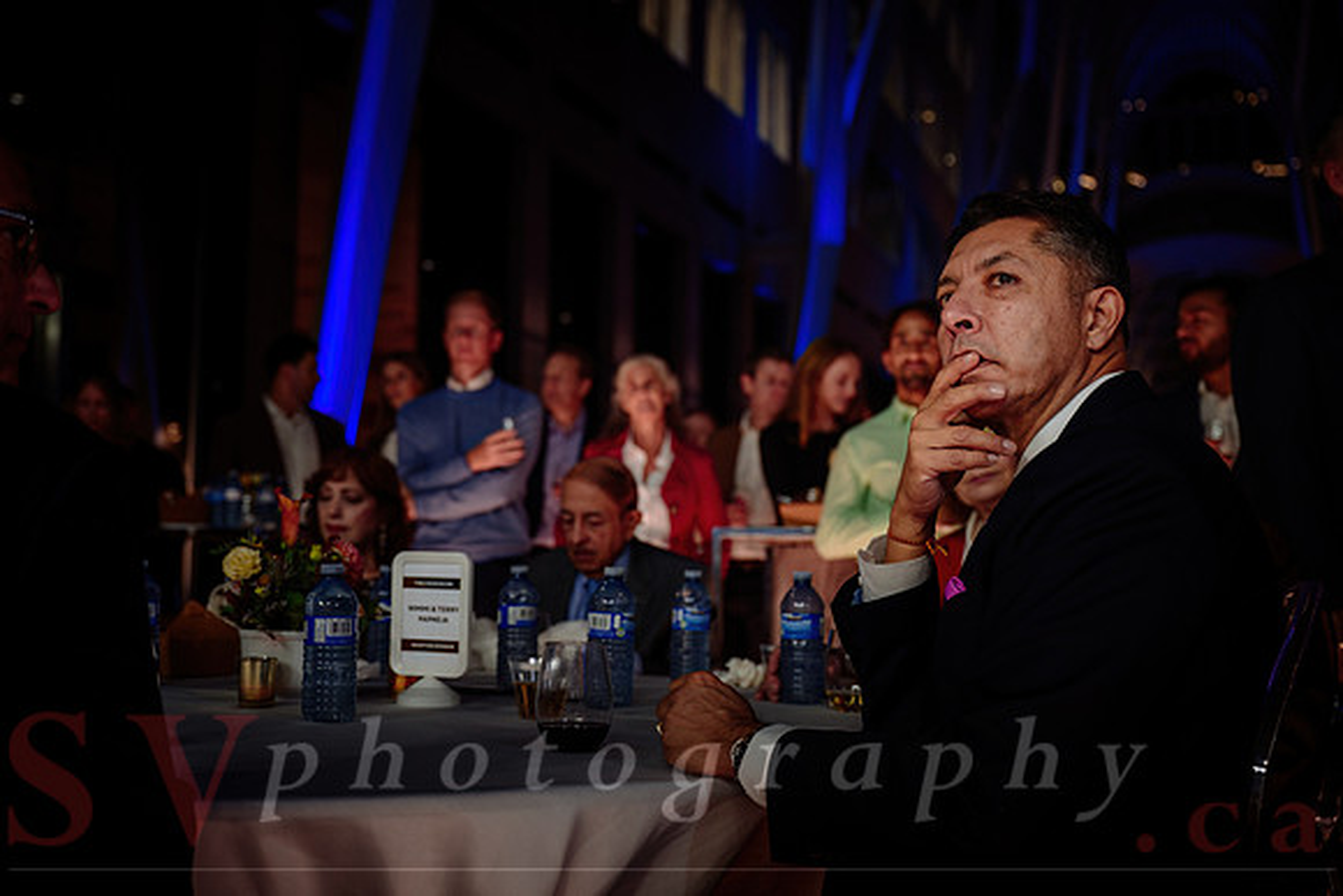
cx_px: 672
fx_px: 1530
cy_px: 448
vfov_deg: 32.6
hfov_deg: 47.4
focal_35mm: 41
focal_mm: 41
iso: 500
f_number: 3.2
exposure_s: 1/160
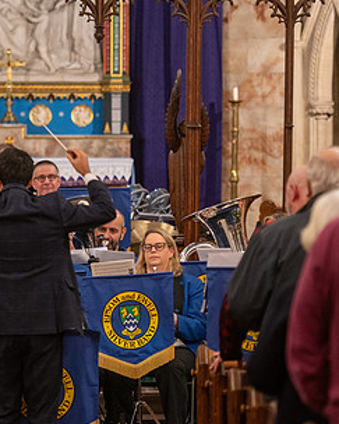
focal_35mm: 226
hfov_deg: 6.8
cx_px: 85
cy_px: 259
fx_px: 2836
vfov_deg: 8.6
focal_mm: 125
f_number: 2.8
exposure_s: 1/160
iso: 4000
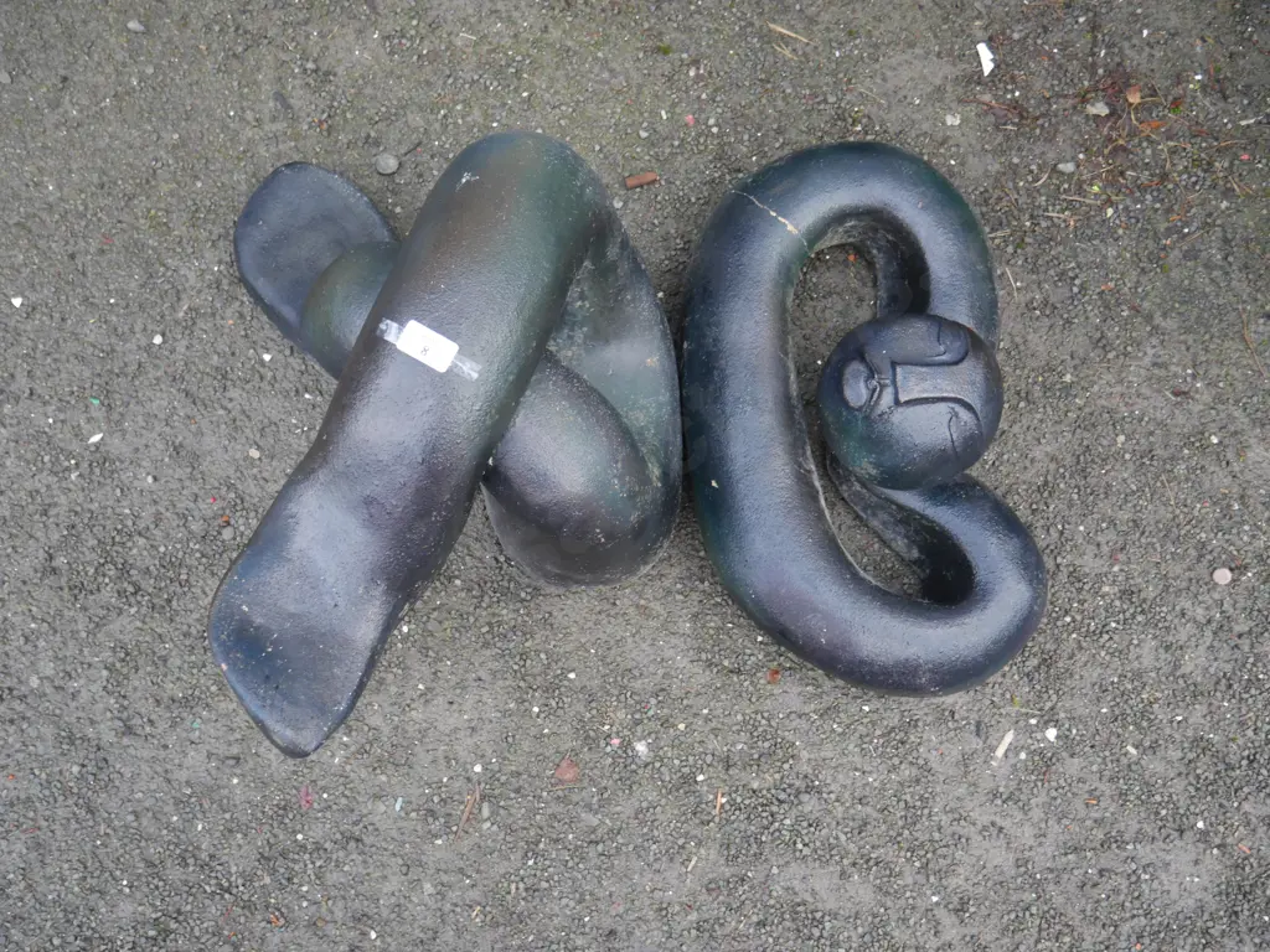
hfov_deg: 60.0
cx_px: 635
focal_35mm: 30
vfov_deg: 46.8
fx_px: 1101
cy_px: 476
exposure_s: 1/60
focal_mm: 15
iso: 320
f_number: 3.6
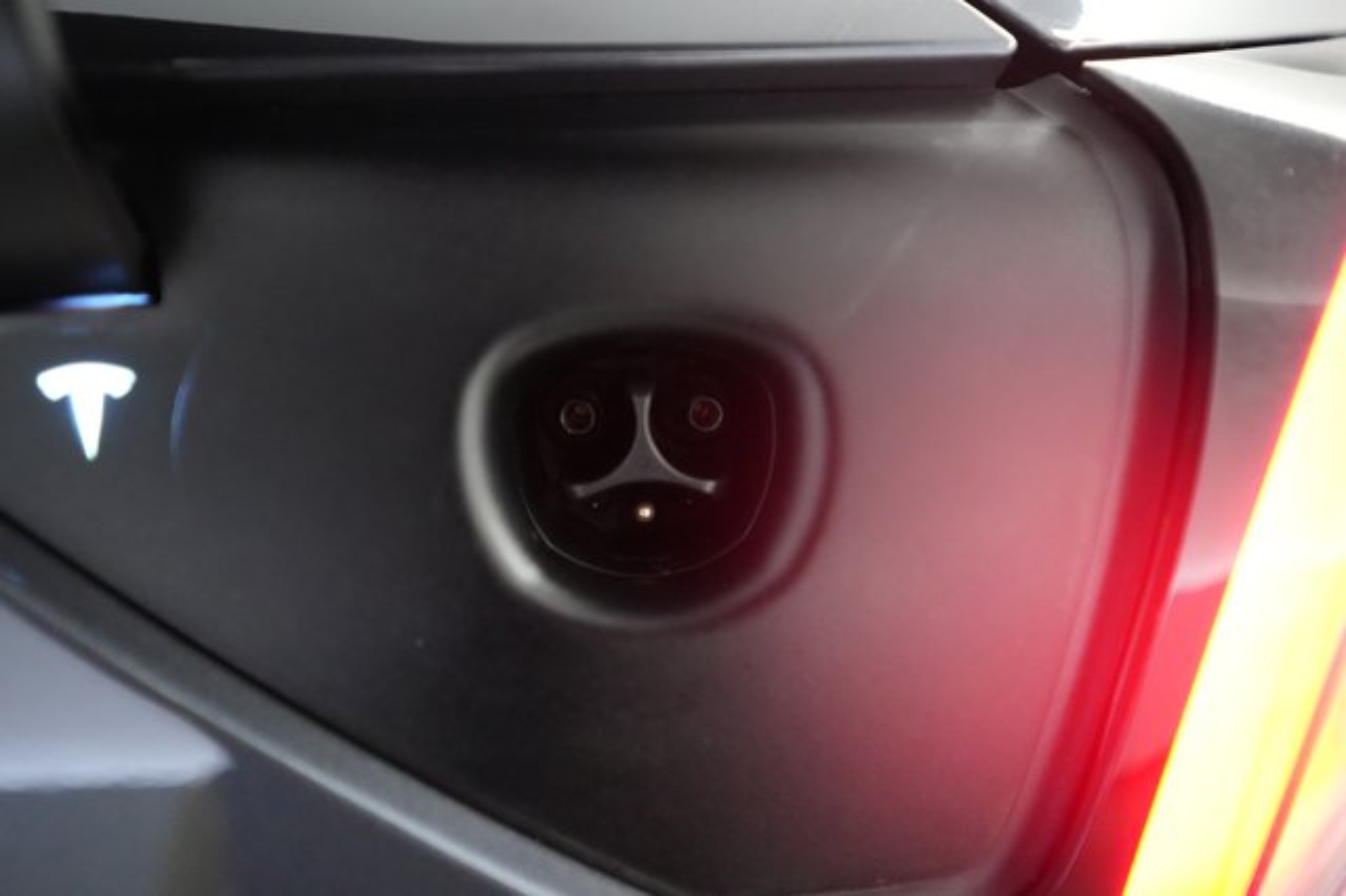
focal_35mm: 28
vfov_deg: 46.4
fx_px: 1046
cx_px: 673
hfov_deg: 65.5
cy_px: 448
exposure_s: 1/160
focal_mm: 28
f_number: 2.8
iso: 8000
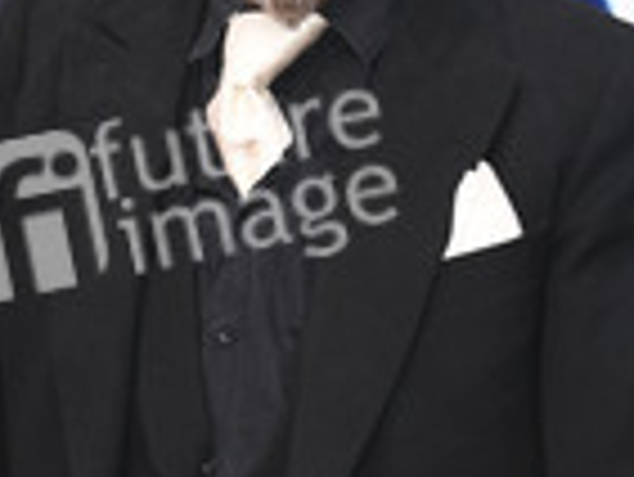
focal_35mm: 332
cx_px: 297
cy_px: 423
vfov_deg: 4.5
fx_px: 6086
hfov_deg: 6.0
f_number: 6.3
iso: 320
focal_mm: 122
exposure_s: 1/250
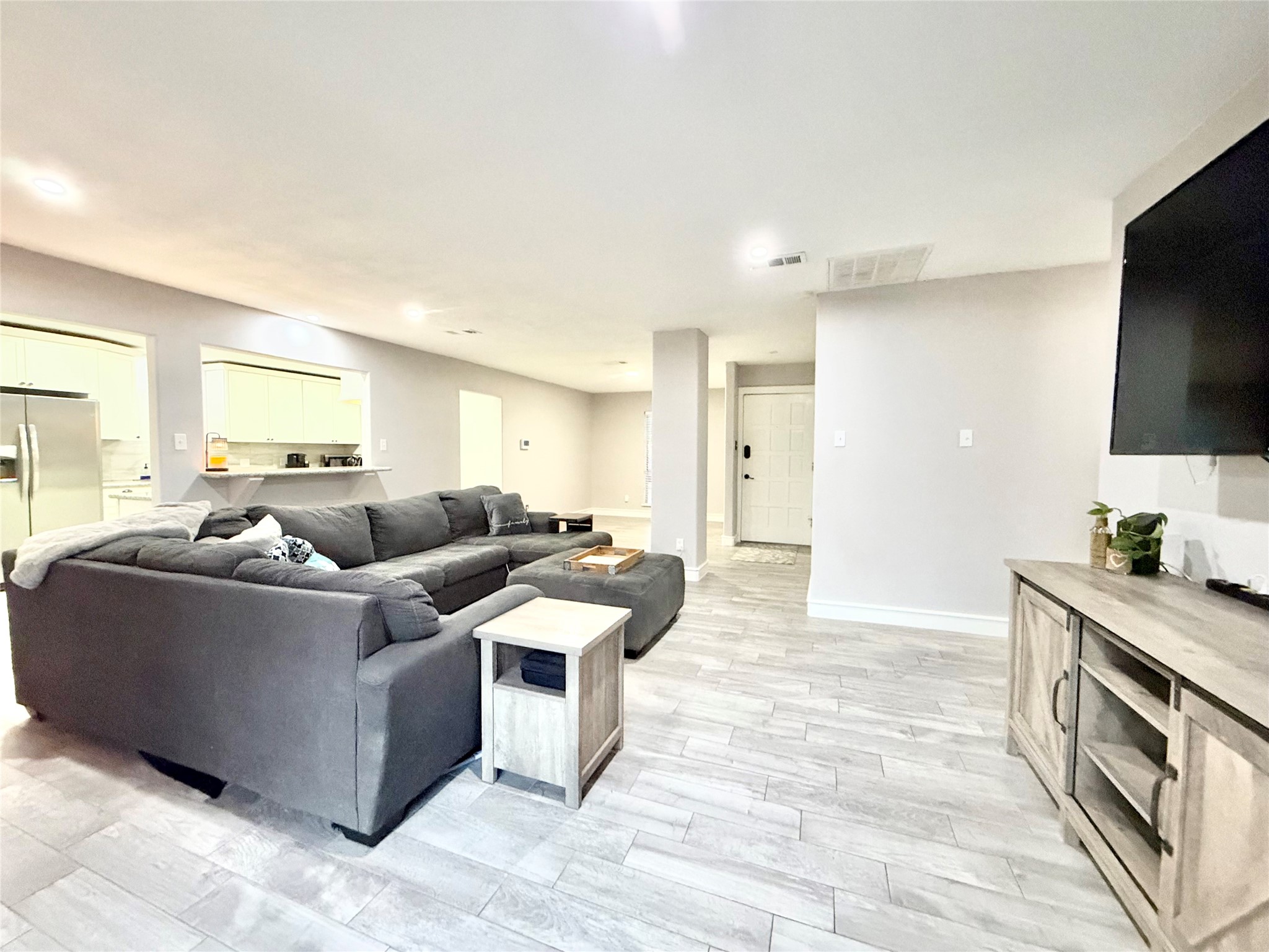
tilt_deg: -3.0
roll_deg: -0.6
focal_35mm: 14
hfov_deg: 102.1
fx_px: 513
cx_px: 634
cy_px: 476
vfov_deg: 85.7
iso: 1000
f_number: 2.2
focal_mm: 2.22
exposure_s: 1/60
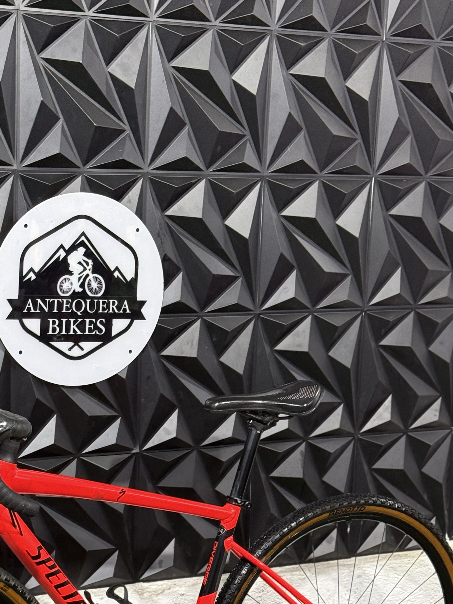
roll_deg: -1.9
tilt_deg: -10.1
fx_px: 1379
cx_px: 82
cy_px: 438
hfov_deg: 18.5
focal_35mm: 79
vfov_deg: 24.5
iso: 200
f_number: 1.78
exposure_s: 1/60
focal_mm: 6.76
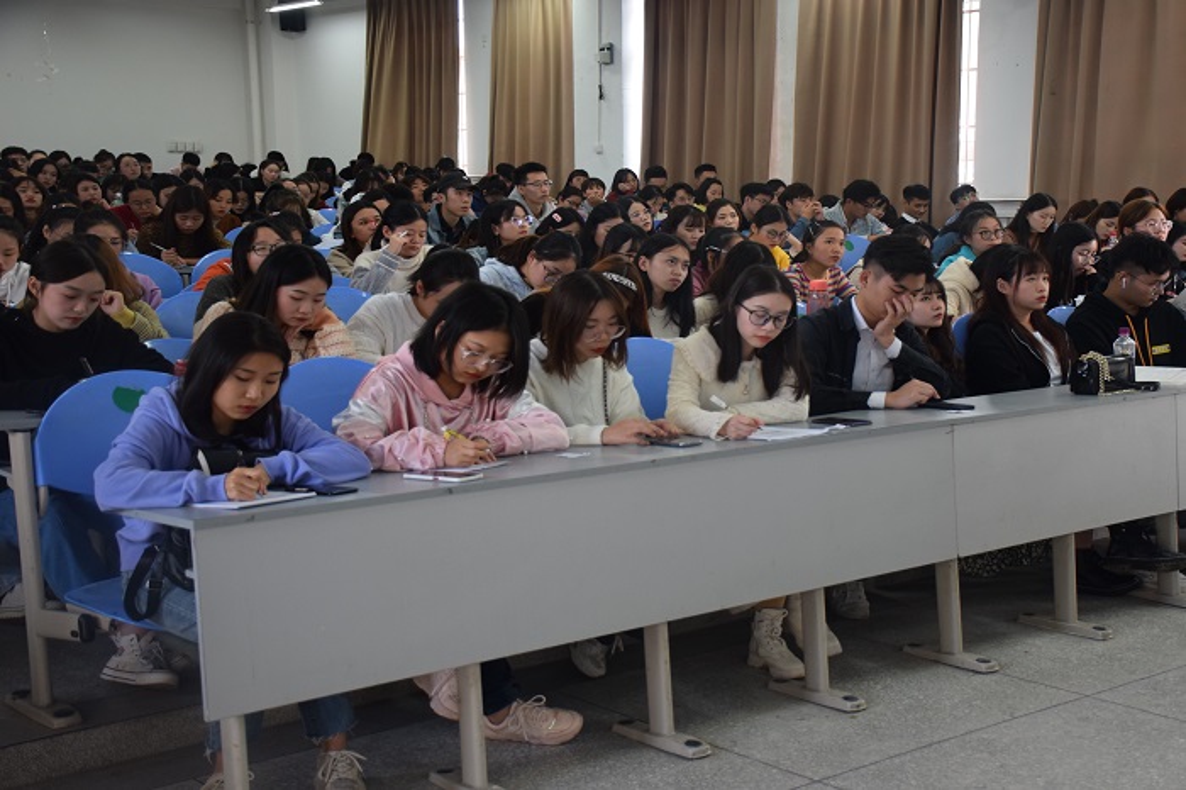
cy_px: 395
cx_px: 593
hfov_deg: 43.6
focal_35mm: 45
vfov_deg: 29.8
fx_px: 1482
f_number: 4
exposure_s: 1/60
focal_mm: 30
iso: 720
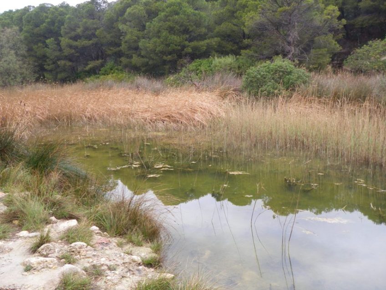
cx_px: 193
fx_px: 390
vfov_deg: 40.7
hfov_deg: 52.6
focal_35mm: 35
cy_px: 145
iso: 64
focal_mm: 6.2
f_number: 3.8
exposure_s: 1/80
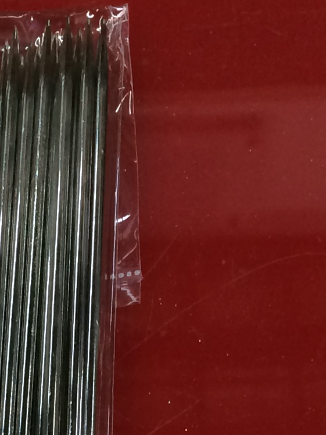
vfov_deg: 13.6
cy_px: 757
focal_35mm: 131
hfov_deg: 11.2
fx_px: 1644
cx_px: -1
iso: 100
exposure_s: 1/30
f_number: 2.2
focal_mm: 4.12
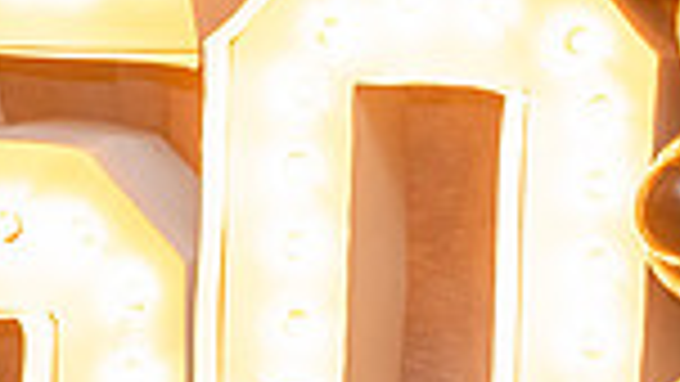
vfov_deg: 4.6
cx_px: -323
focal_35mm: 263
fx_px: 4743
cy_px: -257
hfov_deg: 8.0
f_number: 4
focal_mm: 58
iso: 1250
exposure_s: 1/100
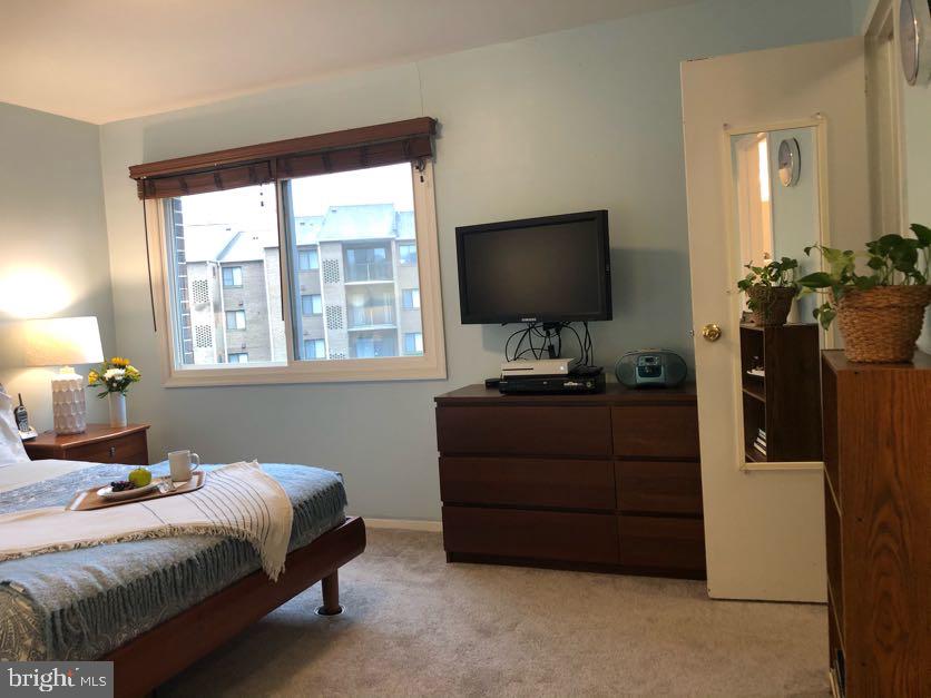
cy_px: 349
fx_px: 753
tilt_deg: -2.7
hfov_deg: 63.4
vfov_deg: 49.7
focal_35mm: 28
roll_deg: +2.6
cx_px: 466
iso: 40
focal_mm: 3.99
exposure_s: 1/20
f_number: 1.8
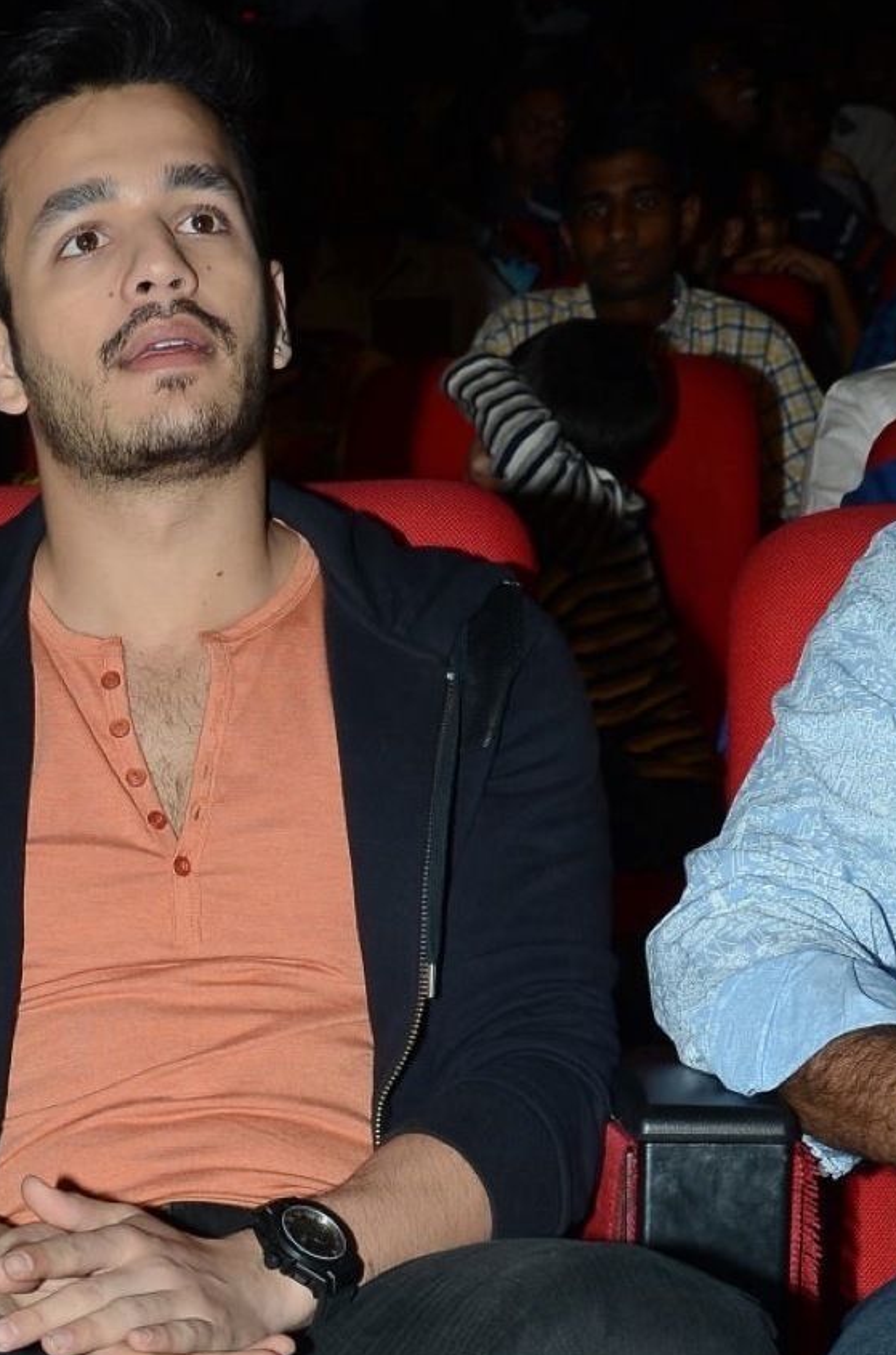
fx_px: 3866
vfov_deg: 19.4
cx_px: 58
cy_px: 1317
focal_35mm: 103
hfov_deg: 13.1
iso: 250
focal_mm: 32
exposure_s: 1/125
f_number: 5.6
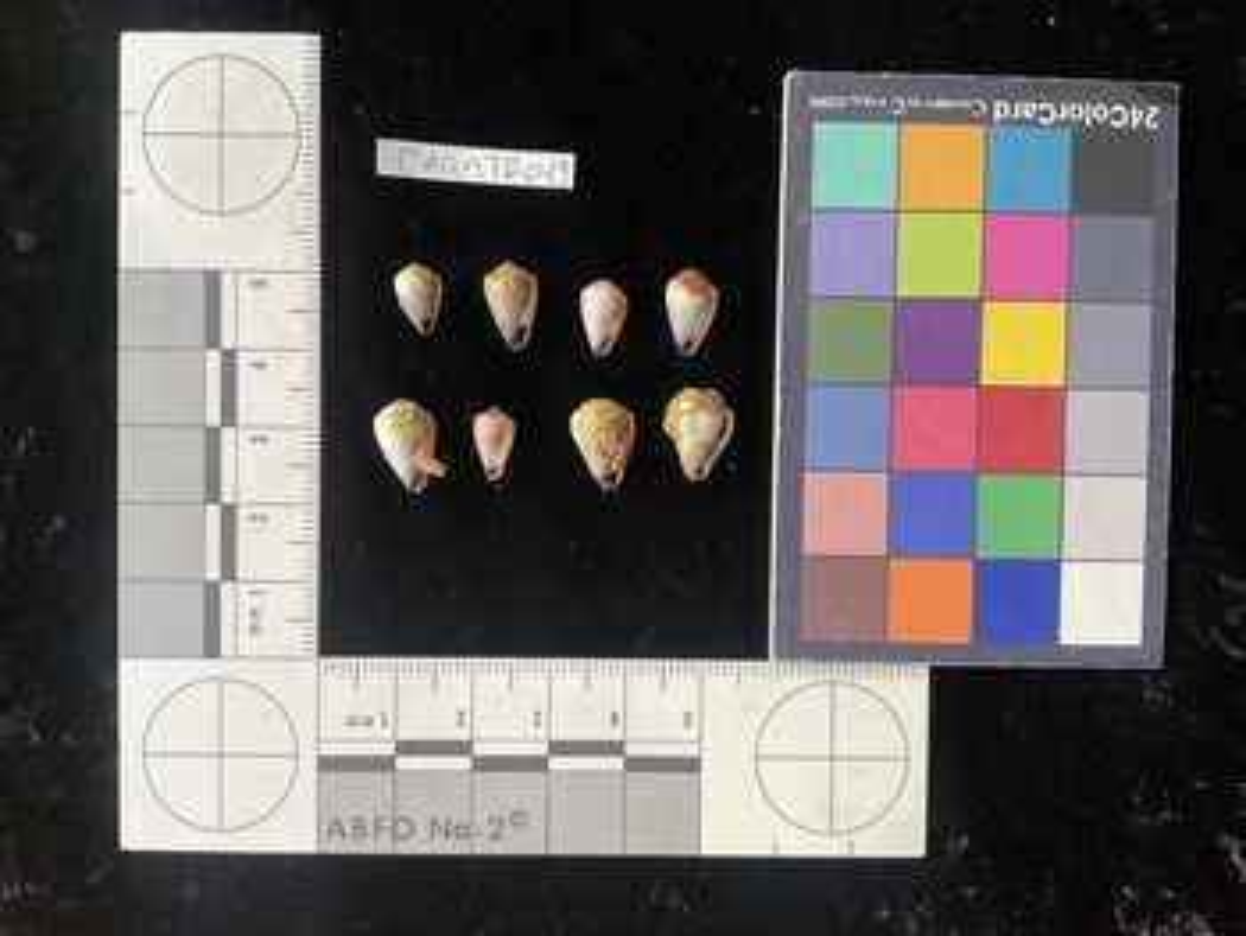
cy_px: 468
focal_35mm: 29
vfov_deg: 48.3
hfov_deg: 61.6
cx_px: 623
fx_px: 1045
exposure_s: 1/60
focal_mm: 3
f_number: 1.8
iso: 100
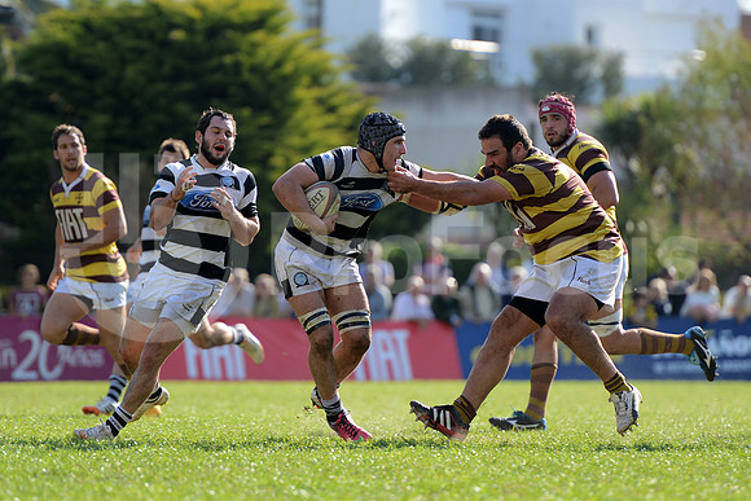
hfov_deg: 7.6
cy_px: 250
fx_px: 5634
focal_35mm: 270
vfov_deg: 5.1
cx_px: 376
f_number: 4
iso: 320
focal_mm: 270
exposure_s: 1/800
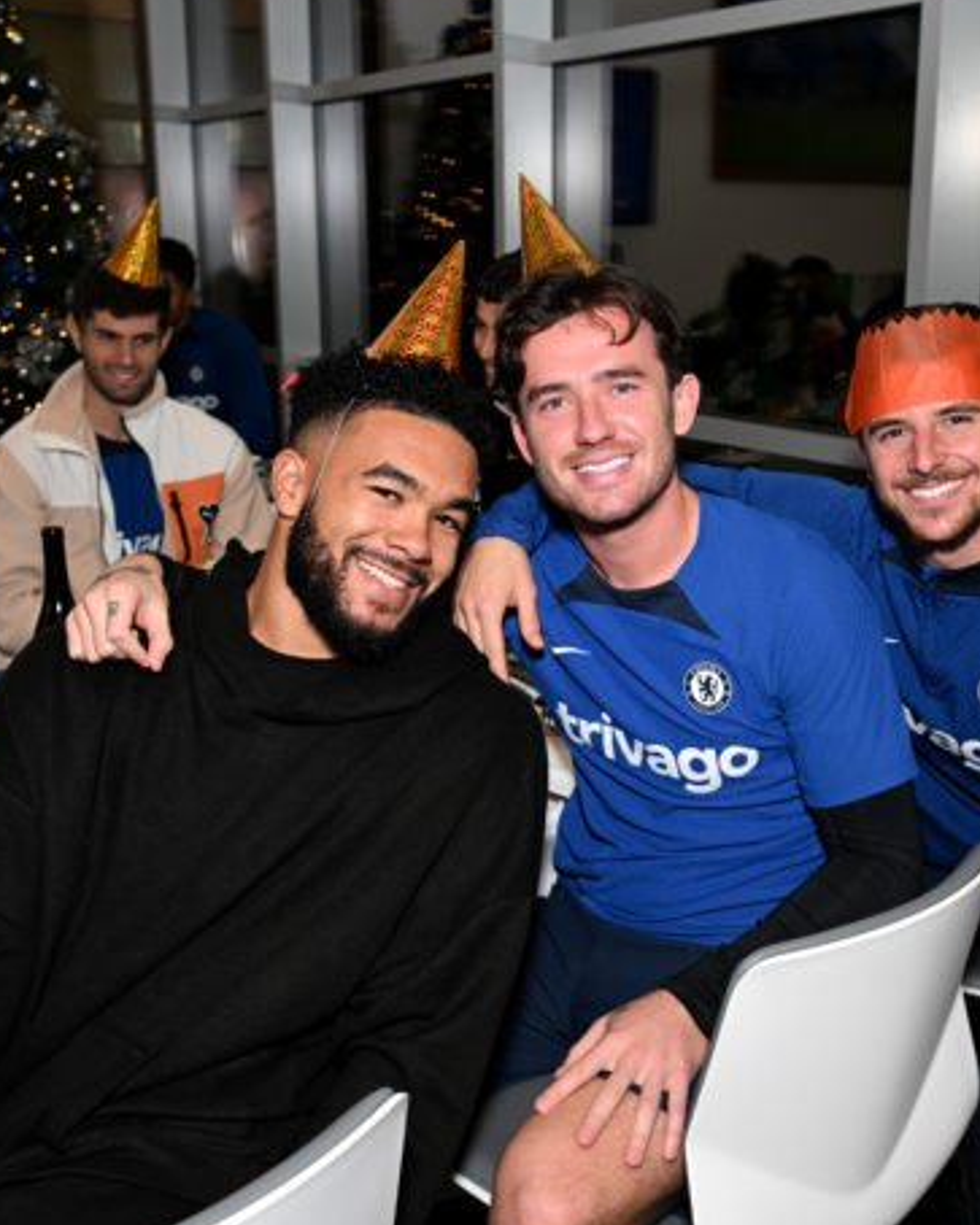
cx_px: 545
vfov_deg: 41.2
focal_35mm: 45
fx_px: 1632
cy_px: 634
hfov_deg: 33.4
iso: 400
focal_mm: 29
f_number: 4.5
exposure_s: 1/250
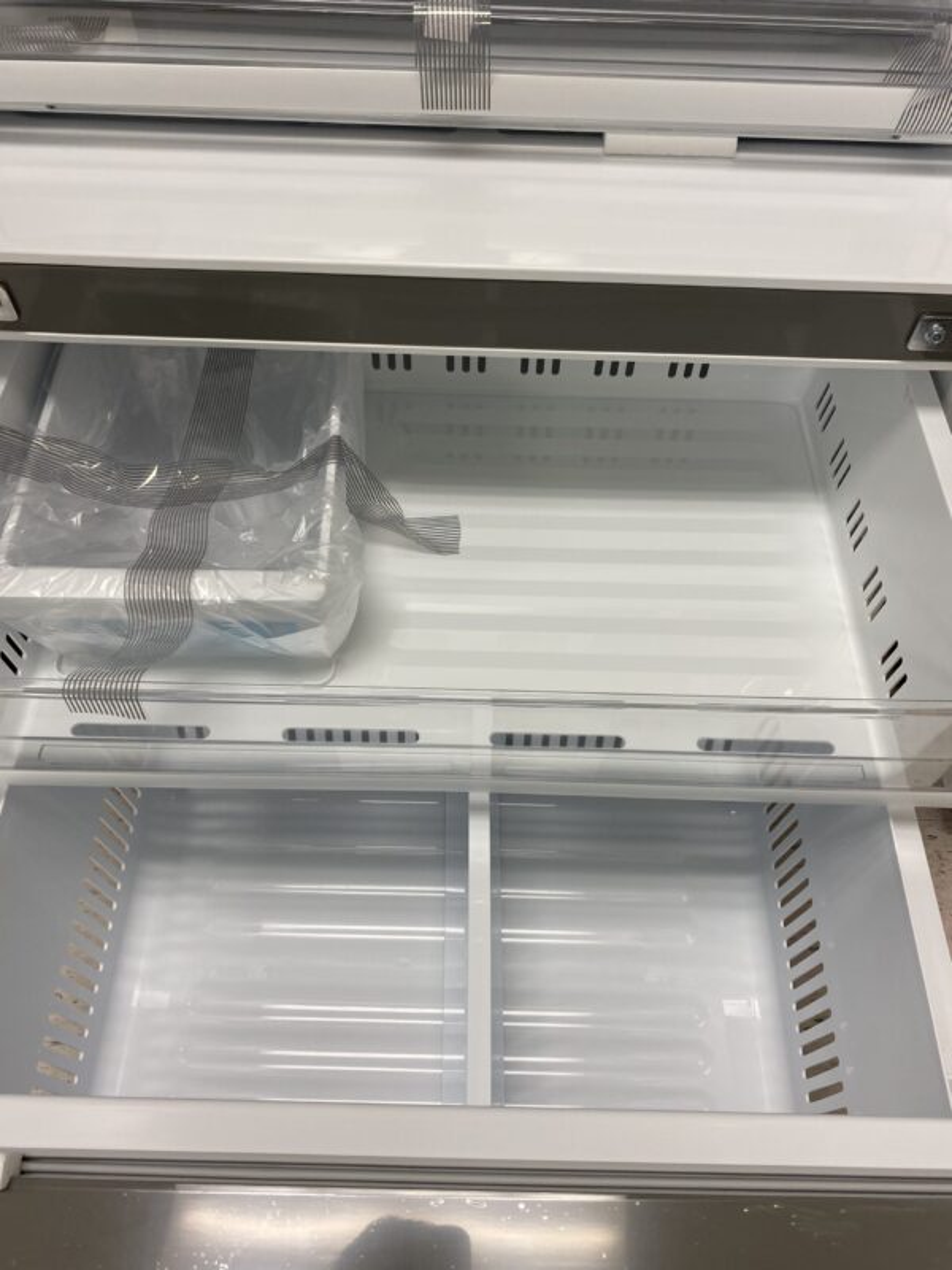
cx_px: 476
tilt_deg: -57.7
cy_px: 635
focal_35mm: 26
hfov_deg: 53.1
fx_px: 953
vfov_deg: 67.3
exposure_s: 1/67
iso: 64
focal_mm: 4.25
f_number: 1.8
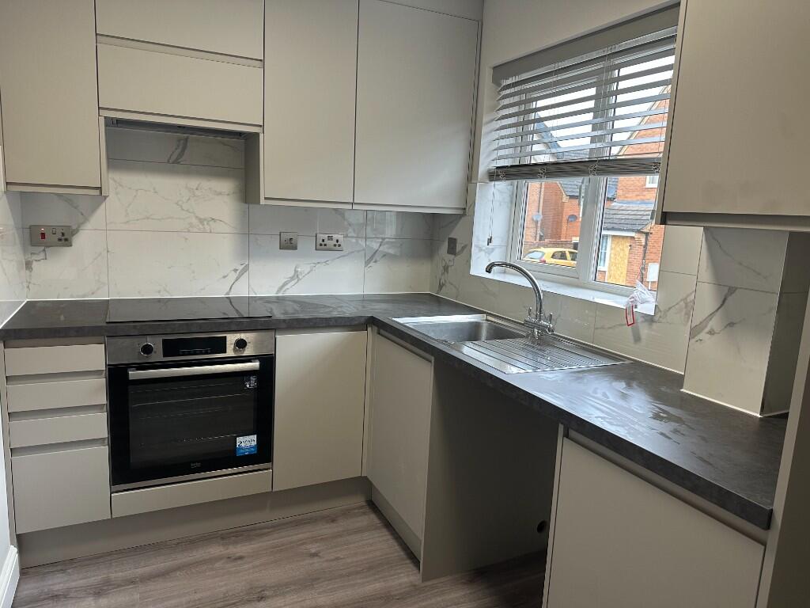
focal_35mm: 24
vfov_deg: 56.8
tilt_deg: -9.7
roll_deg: -2.7
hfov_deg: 71.6
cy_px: 304
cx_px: 405
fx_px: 562
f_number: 1.78
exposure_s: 1/100
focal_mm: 6.86
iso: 125
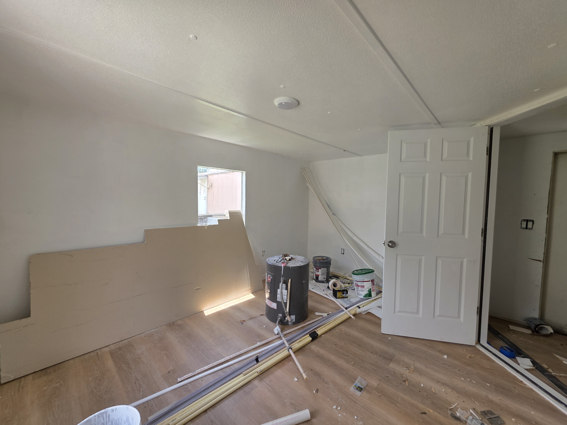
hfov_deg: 106.2
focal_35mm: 13
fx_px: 213
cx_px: 284
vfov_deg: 89.9
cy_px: 212
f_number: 1.9
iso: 25
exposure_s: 1/120
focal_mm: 2.2
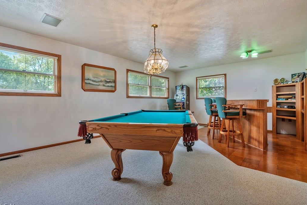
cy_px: 102
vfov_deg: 70.4
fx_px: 145
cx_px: 156
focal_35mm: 17
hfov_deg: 93.3
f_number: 4
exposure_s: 1/60
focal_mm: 16
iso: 400
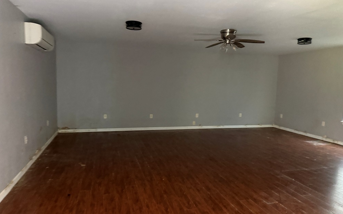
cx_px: 172
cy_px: 109
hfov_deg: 70.4
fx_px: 243
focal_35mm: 26
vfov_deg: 47.6
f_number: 1.78
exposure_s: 1/33
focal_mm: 6.76
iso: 1000
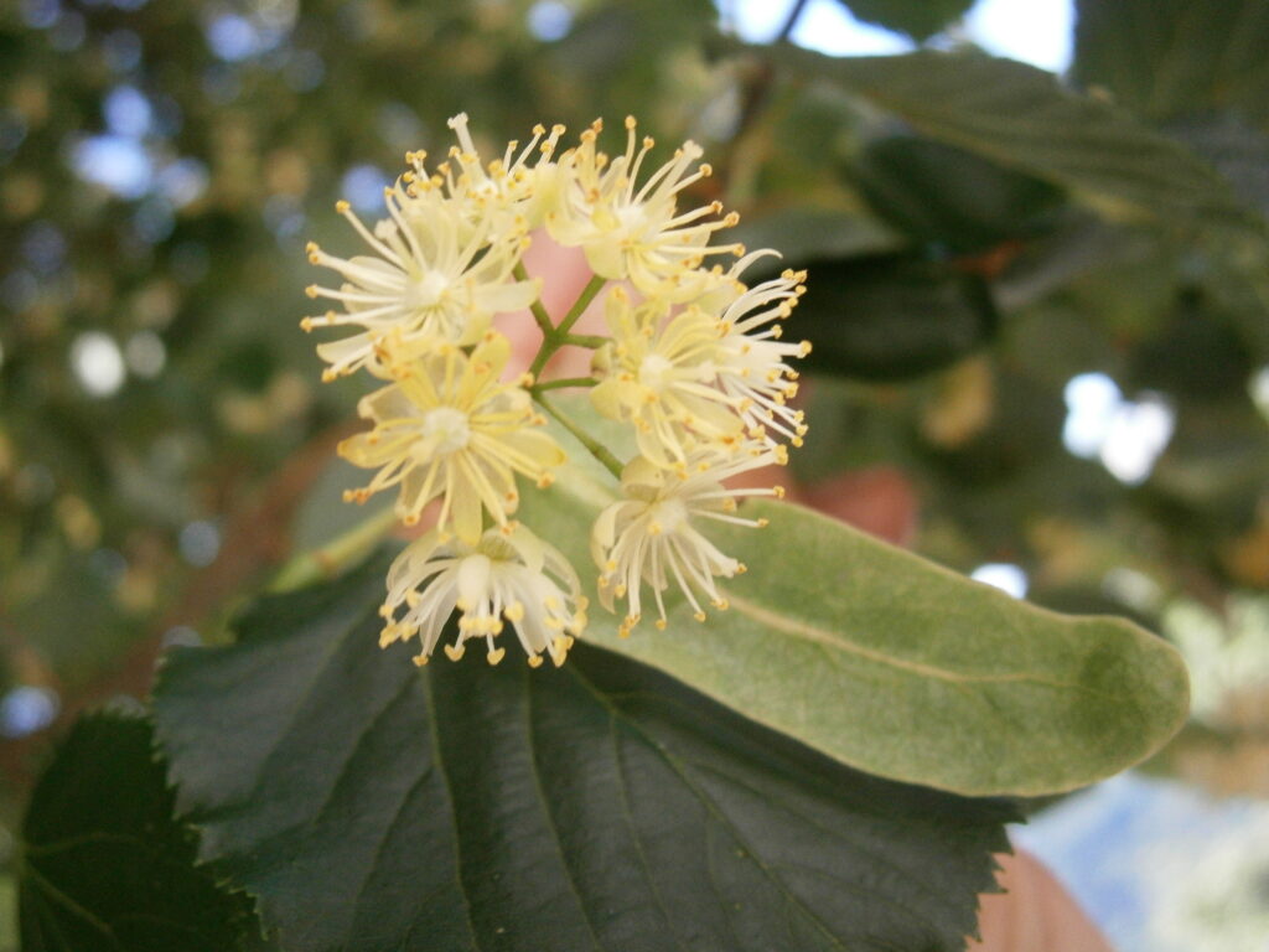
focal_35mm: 47
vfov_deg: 30.9
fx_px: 1723
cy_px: 476
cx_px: 634
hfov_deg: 40.4
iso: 250
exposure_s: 1/250
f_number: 3.4
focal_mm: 8.3
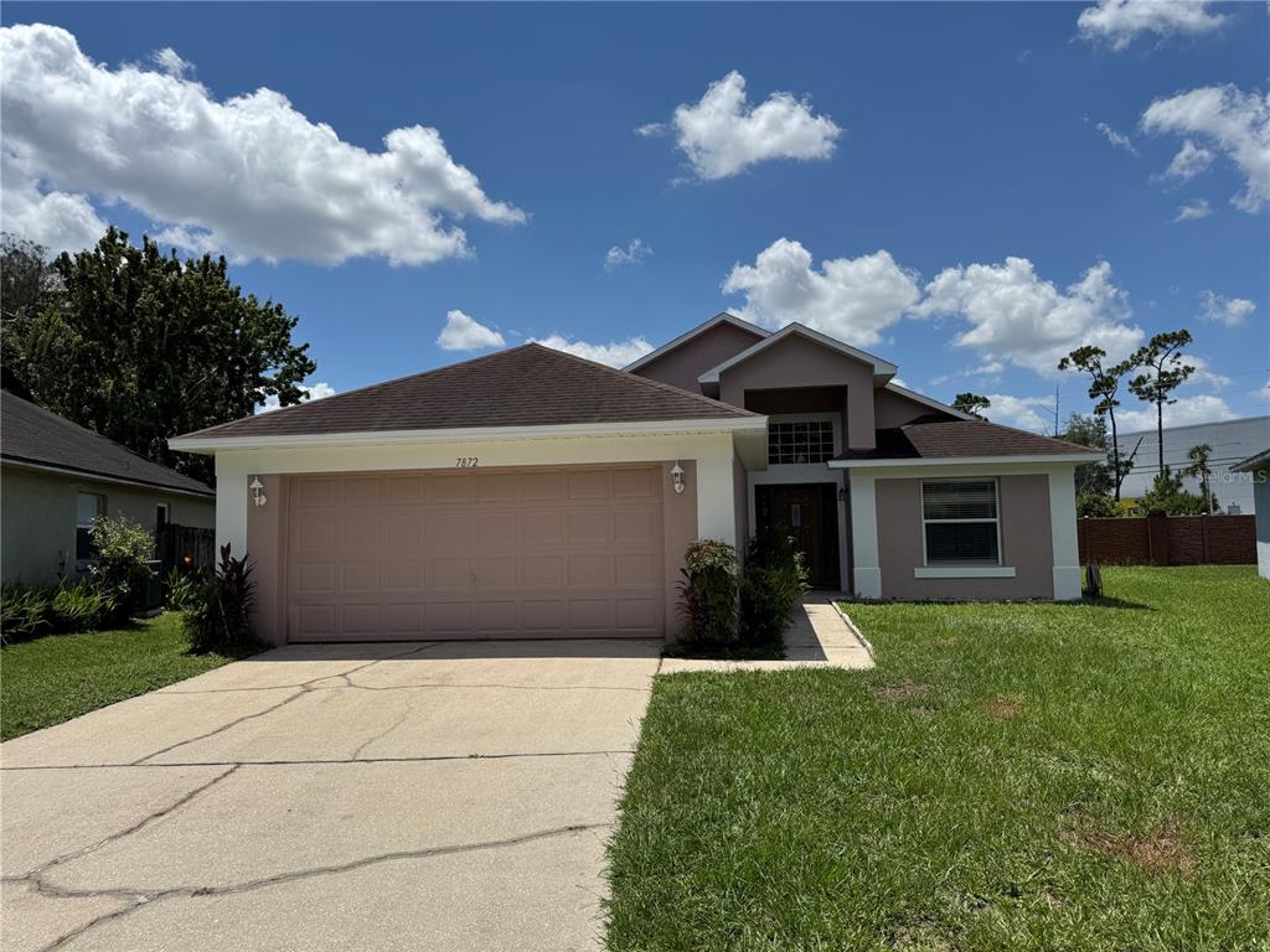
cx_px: 635
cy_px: 476
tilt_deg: +2.8
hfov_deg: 71.6
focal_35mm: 24
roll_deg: +0.9
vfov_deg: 56.8
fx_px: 881
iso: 80
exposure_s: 1/10417
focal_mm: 6.76
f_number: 1.78
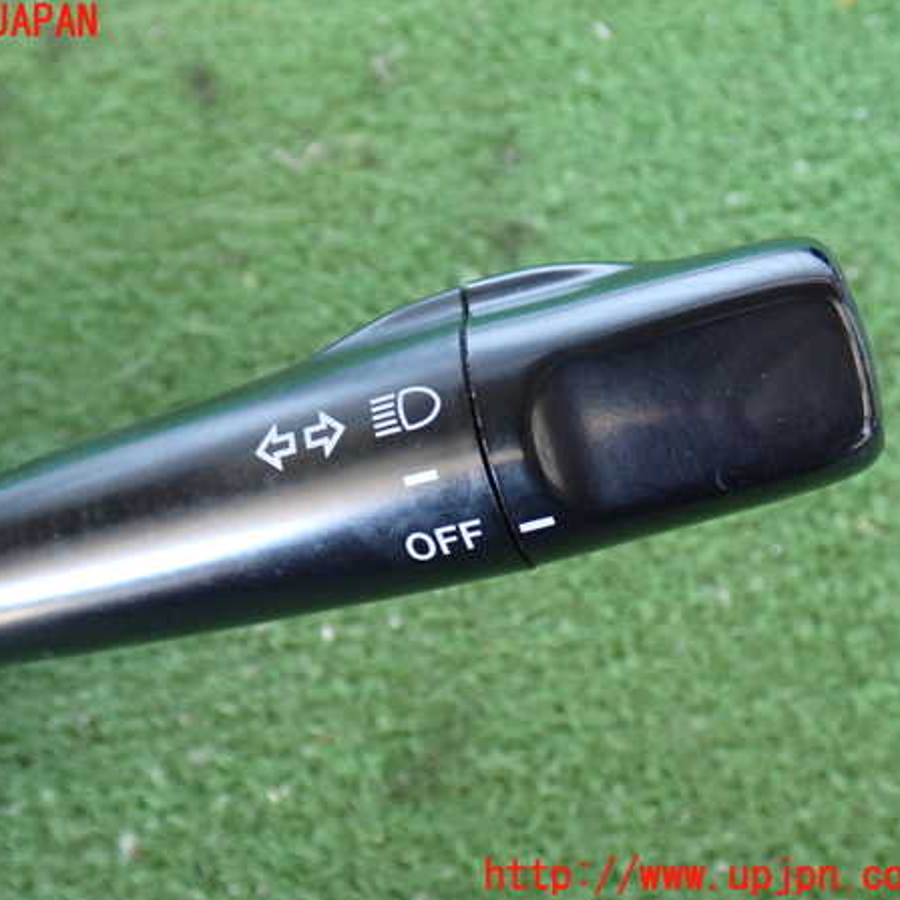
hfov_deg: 37.3
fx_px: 1324
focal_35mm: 45
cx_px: 335
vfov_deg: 37.6
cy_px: 450
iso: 800
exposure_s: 1/30
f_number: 2.7
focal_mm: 6.83
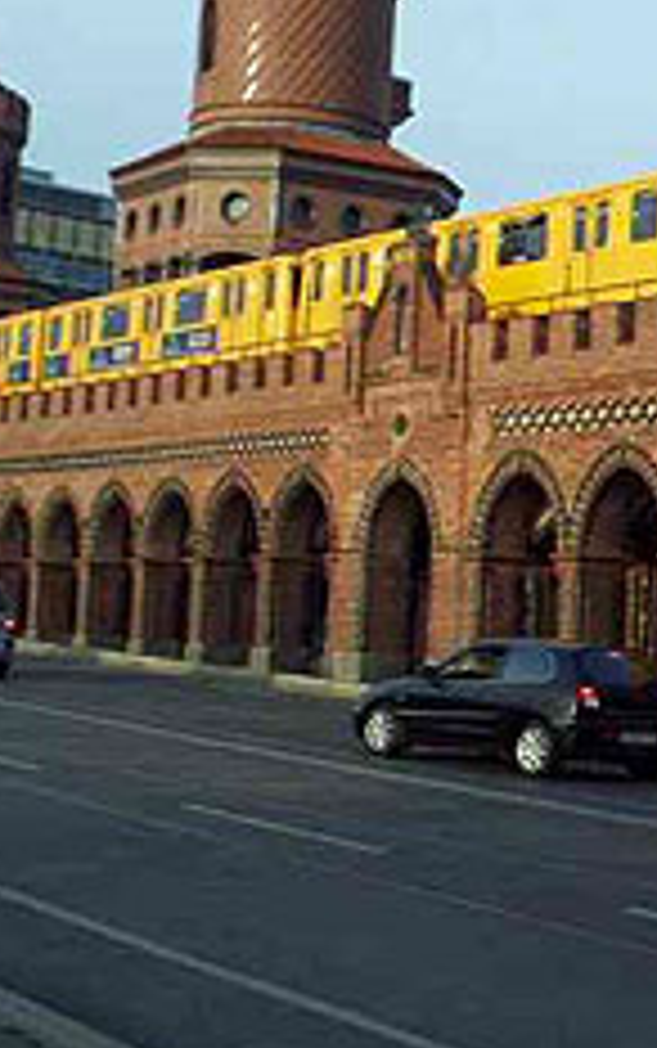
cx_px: 796
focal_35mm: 78
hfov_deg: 16.1
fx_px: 2230
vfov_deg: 26.3
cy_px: 351
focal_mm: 4.99
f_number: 4.5
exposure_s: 1/278
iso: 100
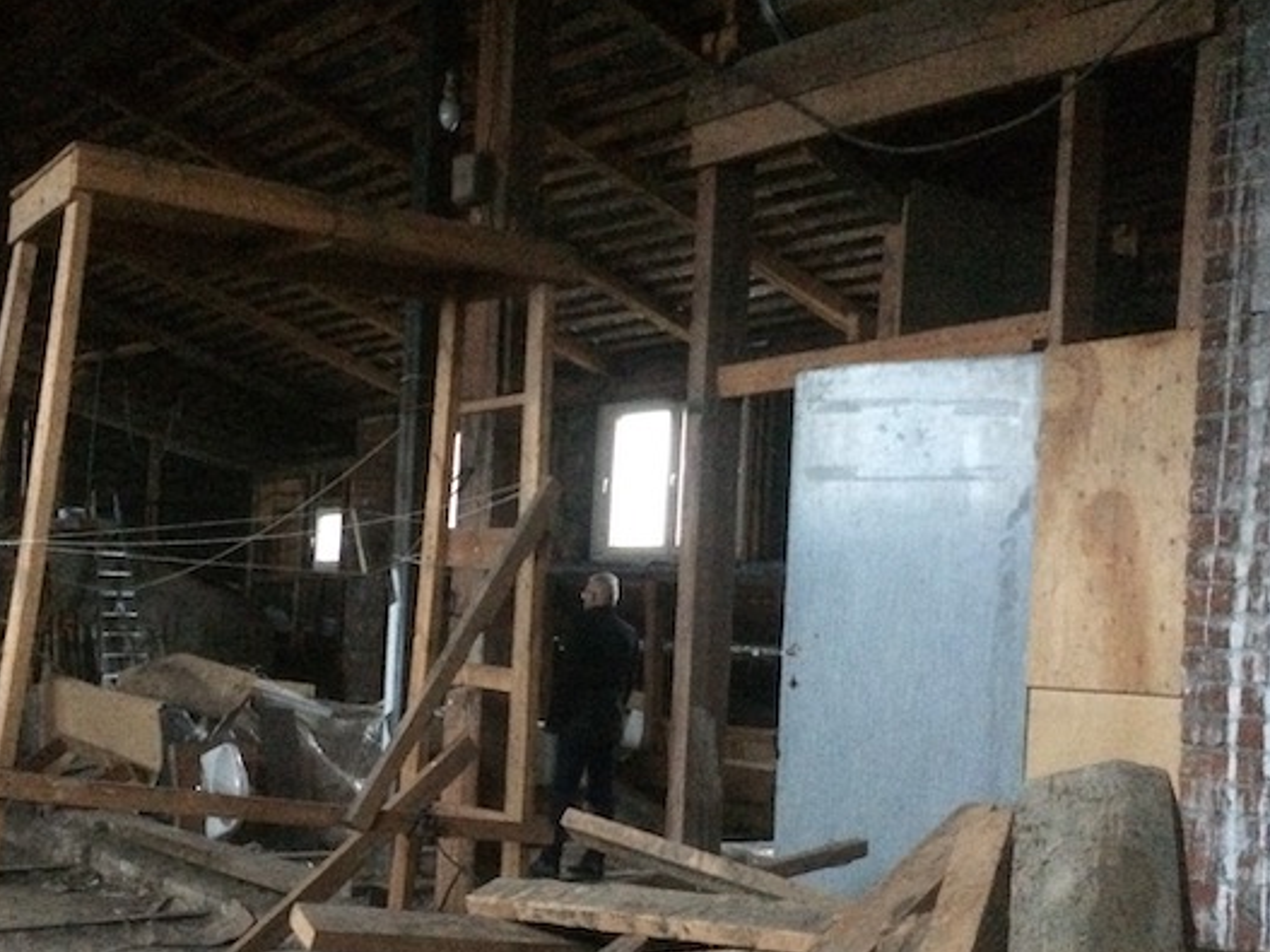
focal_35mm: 44
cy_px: 653
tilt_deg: -0.3
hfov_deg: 42.9
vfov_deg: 32.5
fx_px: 1614
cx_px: 593
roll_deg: -2.4
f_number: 2.2
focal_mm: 4.15
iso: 1600
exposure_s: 1/17
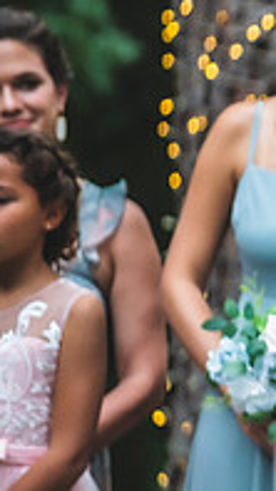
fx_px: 8022
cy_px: 291
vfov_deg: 3.5
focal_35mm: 615
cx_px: 709
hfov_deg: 2.0
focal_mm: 200
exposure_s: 1/640
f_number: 2.8
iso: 1000
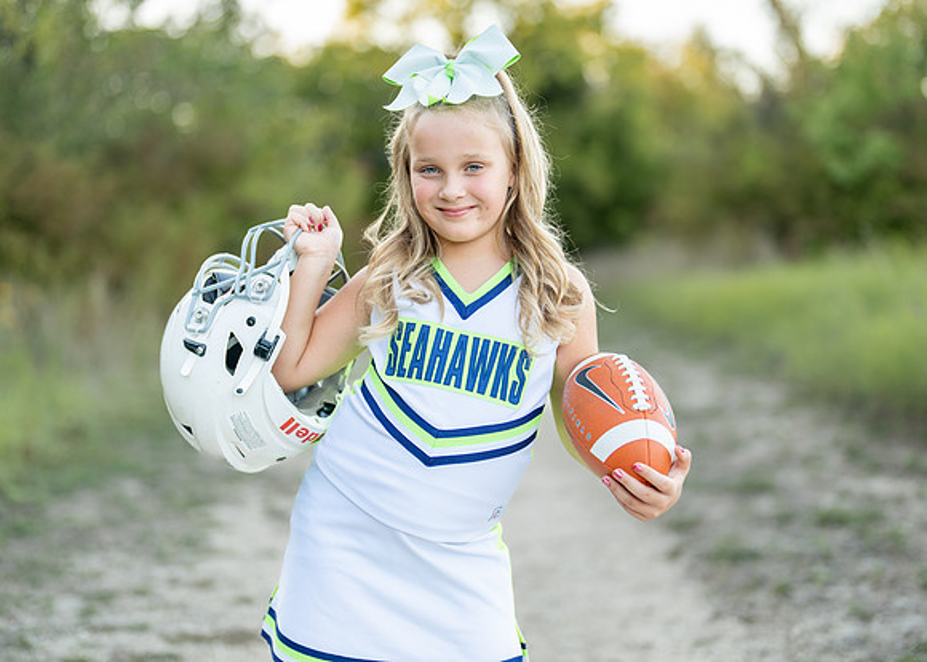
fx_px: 1577
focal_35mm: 60
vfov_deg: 23.7
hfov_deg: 32.8
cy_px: 303
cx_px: 469
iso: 100
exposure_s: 1/640
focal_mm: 50
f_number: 1.2
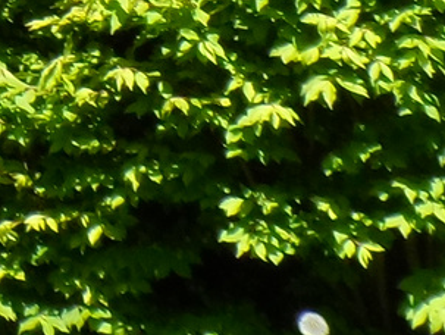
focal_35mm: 162
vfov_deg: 7.9
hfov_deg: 10.9
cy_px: -688
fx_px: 2085
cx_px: -504
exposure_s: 1/350
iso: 80
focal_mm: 4
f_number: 4.5
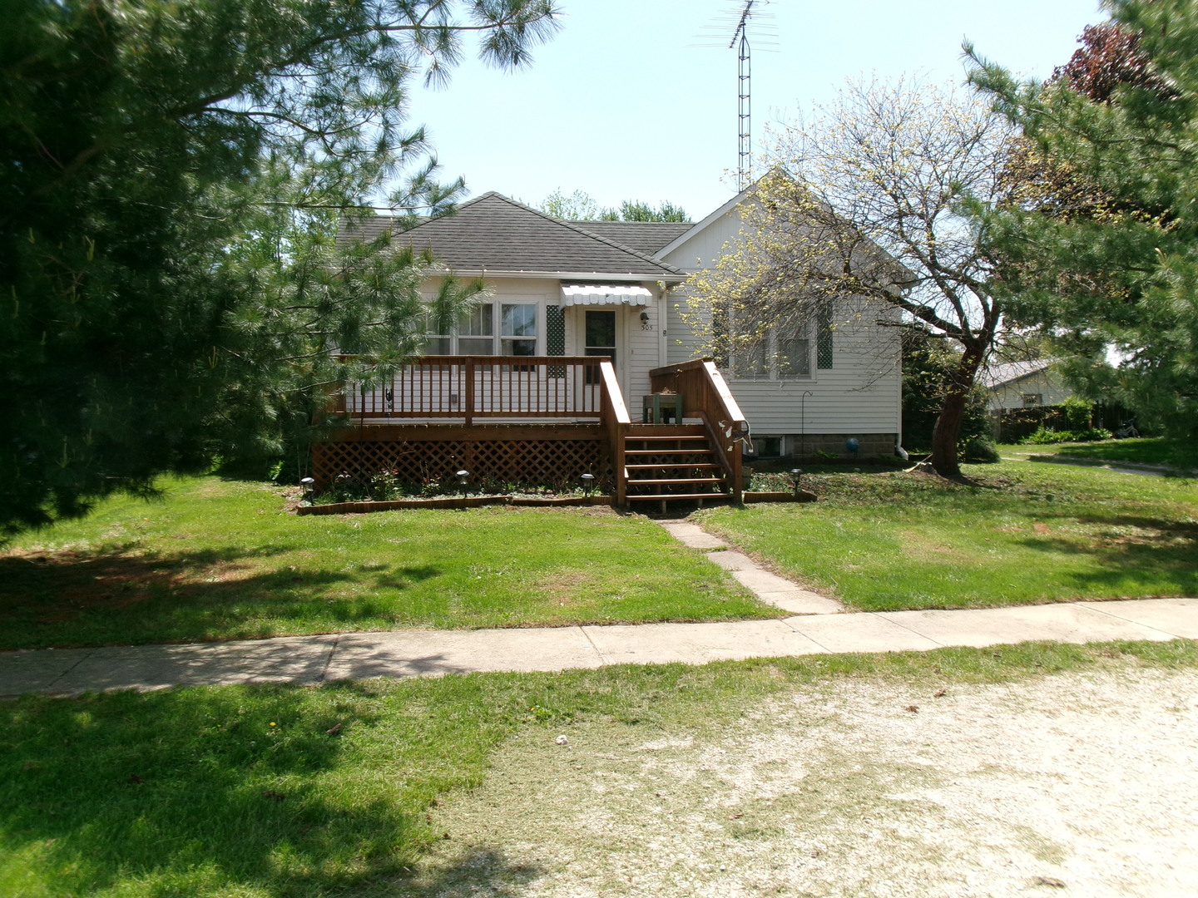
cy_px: 449
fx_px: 969
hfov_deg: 63.4
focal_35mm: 28
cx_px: 599
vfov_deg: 49.7
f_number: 10.8
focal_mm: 5.1
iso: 100
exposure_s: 1/85
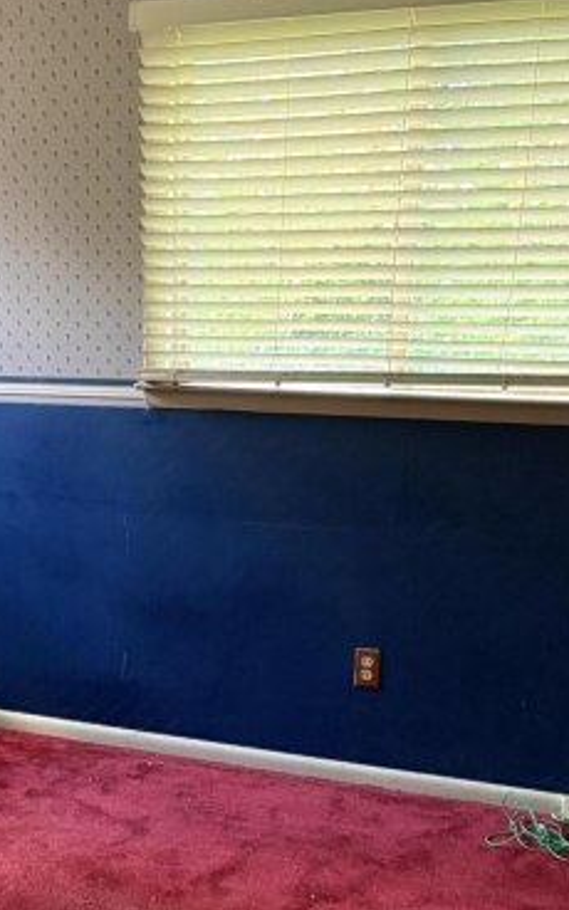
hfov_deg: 25.5
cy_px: 748
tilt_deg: -18.6
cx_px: 129
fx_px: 1241
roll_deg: +0.0
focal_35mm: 50
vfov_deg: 38.5
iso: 500
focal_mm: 5.96
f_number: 1.6
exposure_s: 1/50
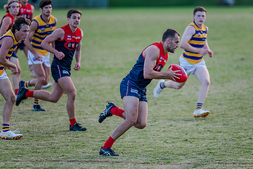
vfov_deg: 4.1
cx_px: 140
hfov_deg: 6.2
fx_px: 2333
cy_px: 93
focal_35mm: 332
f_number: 3.2
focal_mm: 300
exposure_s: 1/1600
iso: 1250
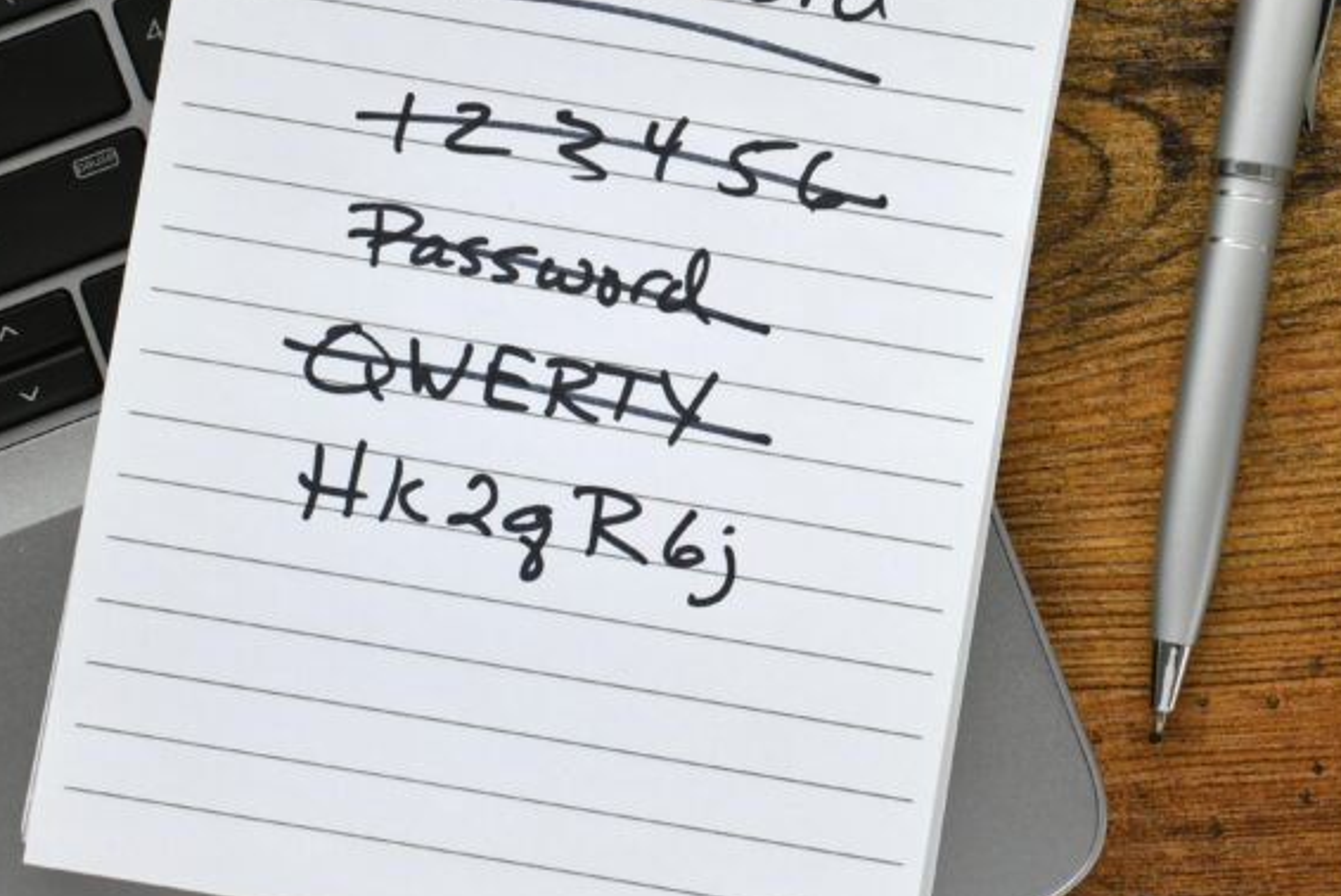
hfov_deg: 21.5
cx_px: 614
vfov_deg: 14.4
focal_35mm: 95
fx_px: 3537
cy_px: 357
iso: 200
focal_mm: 35
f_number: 9
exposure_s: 1/25
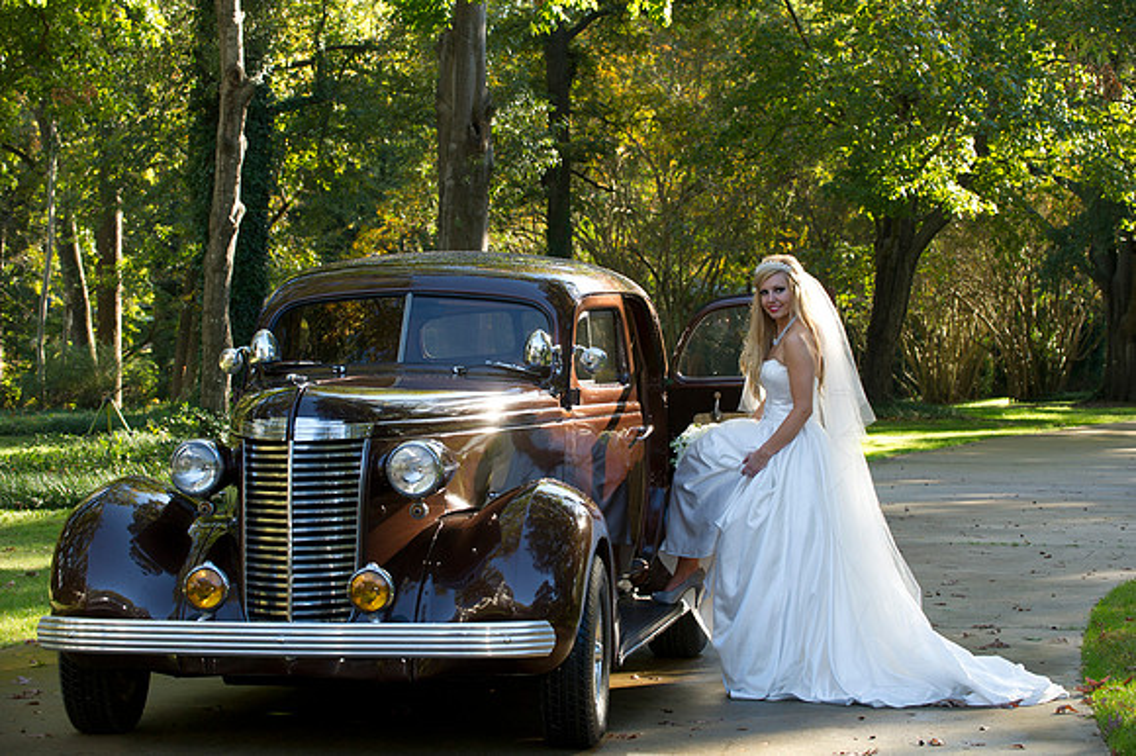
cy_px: 378
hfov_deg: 21.5
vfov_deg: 14.4
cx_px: 568
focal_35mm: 95
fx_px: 2996
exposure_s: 1/100
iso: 500
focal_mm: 95
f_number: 5.6
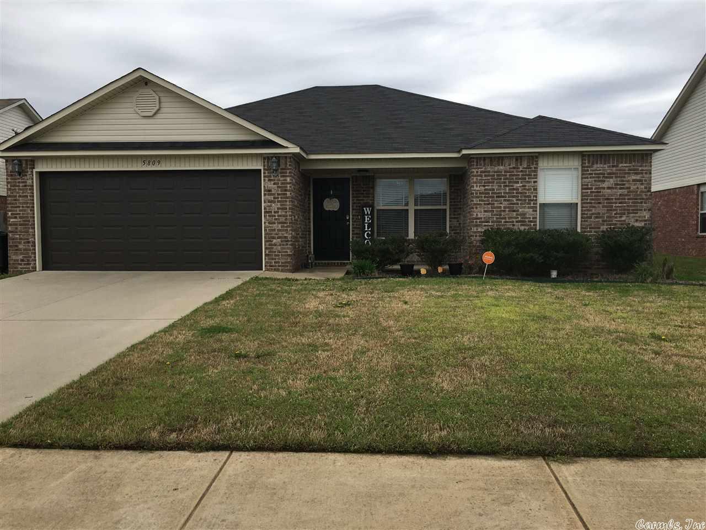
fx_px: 591
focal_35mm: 29
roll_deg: +0.8
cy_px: 265
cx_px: 353
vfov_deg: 48.2
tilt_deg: -1.2
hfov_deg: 61.7
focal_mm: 4.15
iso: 25
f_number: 2.2
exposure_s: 1/1083
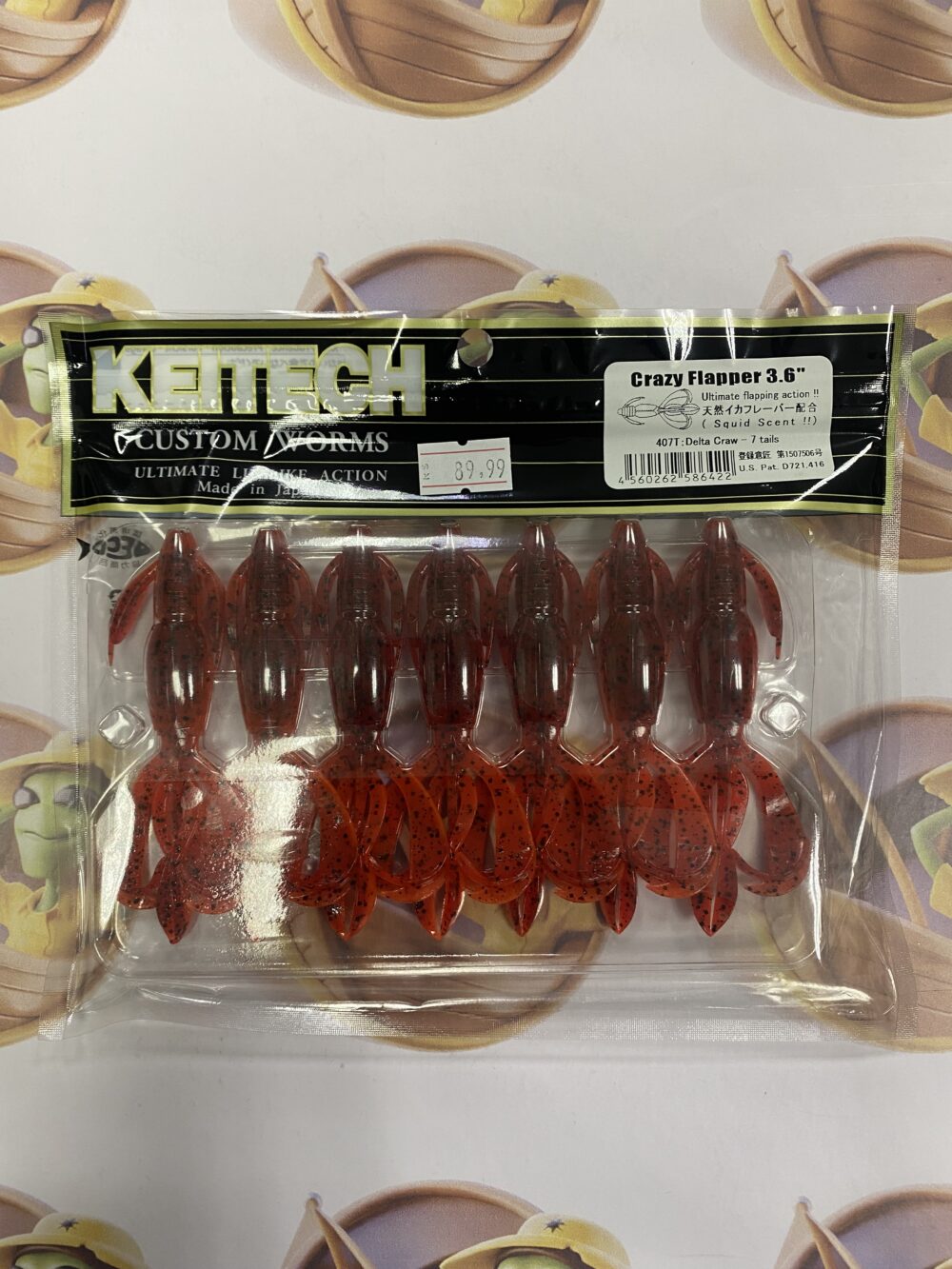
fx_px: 953
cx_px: 476
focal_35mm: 26
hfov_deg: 53.1
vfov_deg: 67.3
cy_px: 634
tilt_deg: -85.3
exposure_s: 1/60
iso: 100
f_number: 1.8
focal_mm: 4.25
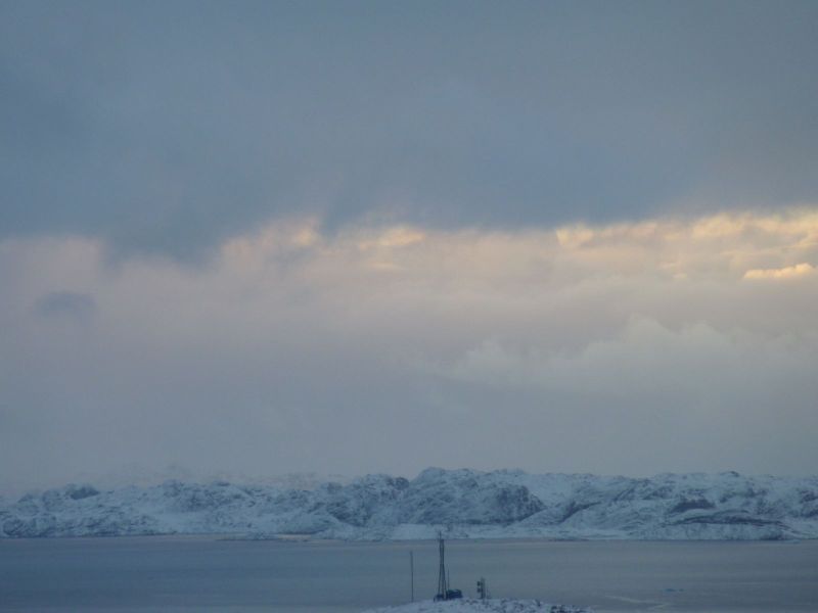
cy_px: 306
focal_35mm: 300
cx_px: 409
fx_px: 7089
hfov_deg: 6.6
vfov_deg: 5.0
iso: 100
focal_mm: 49.2
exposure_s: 1/125
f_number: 4.9
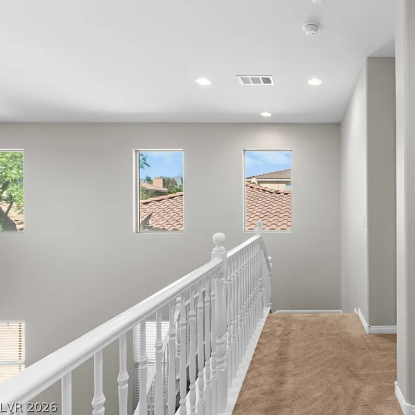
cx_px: 311
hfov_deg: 65.4
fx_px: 298
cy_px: 206
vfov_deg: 69.6
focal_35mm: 22
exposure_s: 1/6
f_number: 8
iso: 400
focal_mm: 17
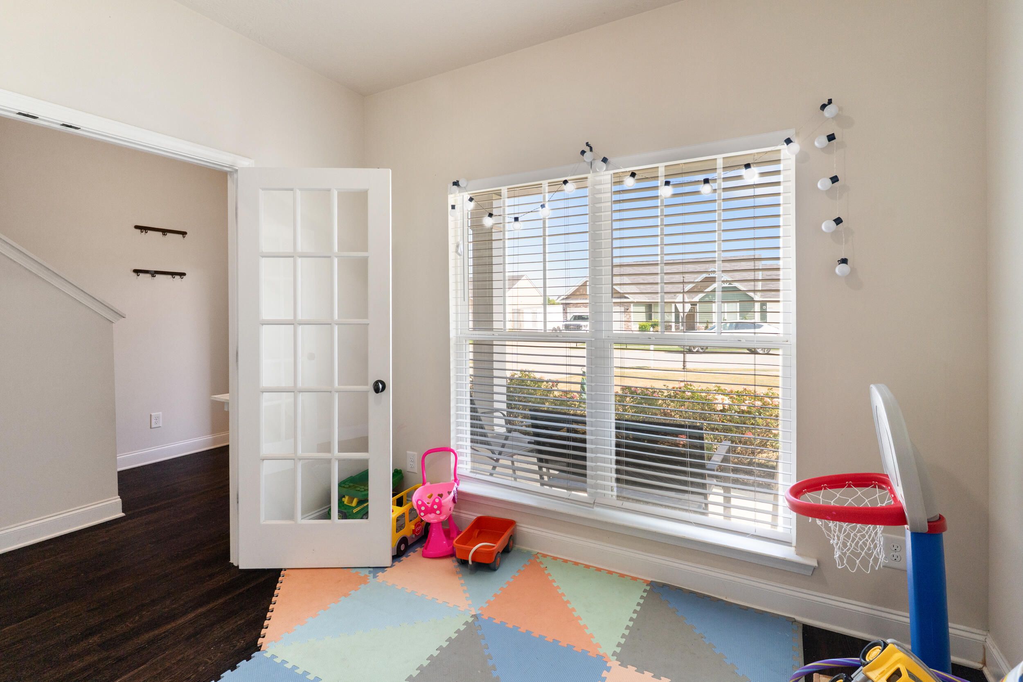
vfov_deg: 70.4
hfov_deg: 93.3
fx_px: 483
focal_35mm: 17
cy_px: 341
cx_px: 512
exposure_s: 1/5
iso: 400
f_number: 8
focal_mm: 17
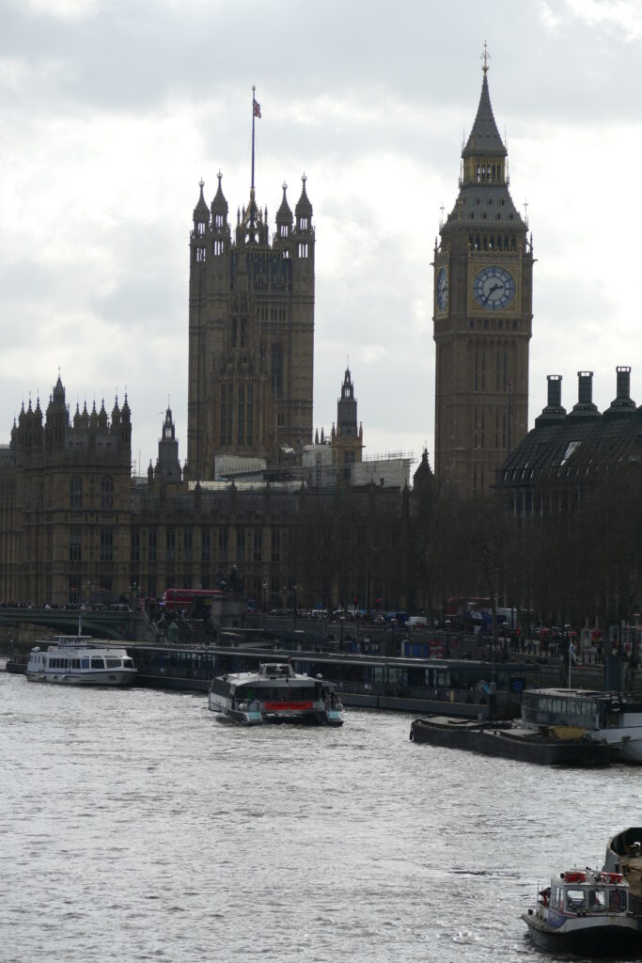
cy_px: 482
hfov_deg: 8.6
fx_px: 4278
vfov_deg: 12.8
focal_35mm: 160
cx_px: 321
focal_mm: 58.01
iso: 125
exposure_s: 1/1600
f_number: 3.9
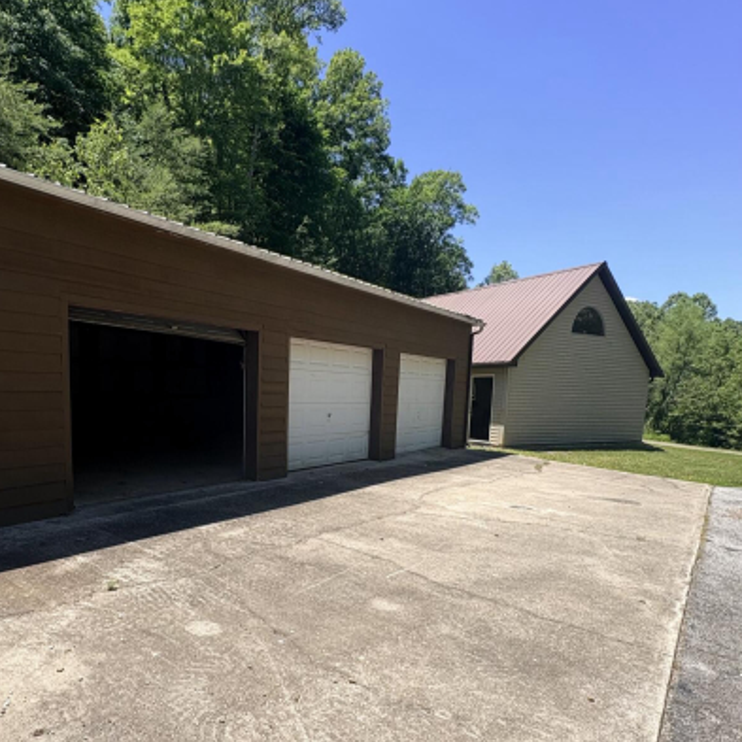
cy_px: 447
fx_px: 509
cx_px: 274
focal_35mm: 21
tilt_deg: -5.5
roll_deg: -1.2
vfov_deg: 71.4
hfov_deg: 70.9
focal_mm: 2.22
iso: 40
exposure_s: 1/1236
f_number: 2.2
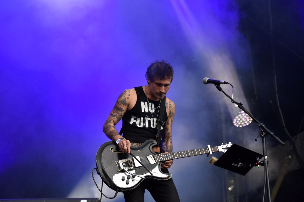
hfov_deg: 30.5
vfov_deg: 20.6
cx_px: 152
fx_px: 557
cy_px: 101
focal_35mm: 66
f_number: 2.8
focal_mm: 44
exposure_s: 1/5000
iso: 1250
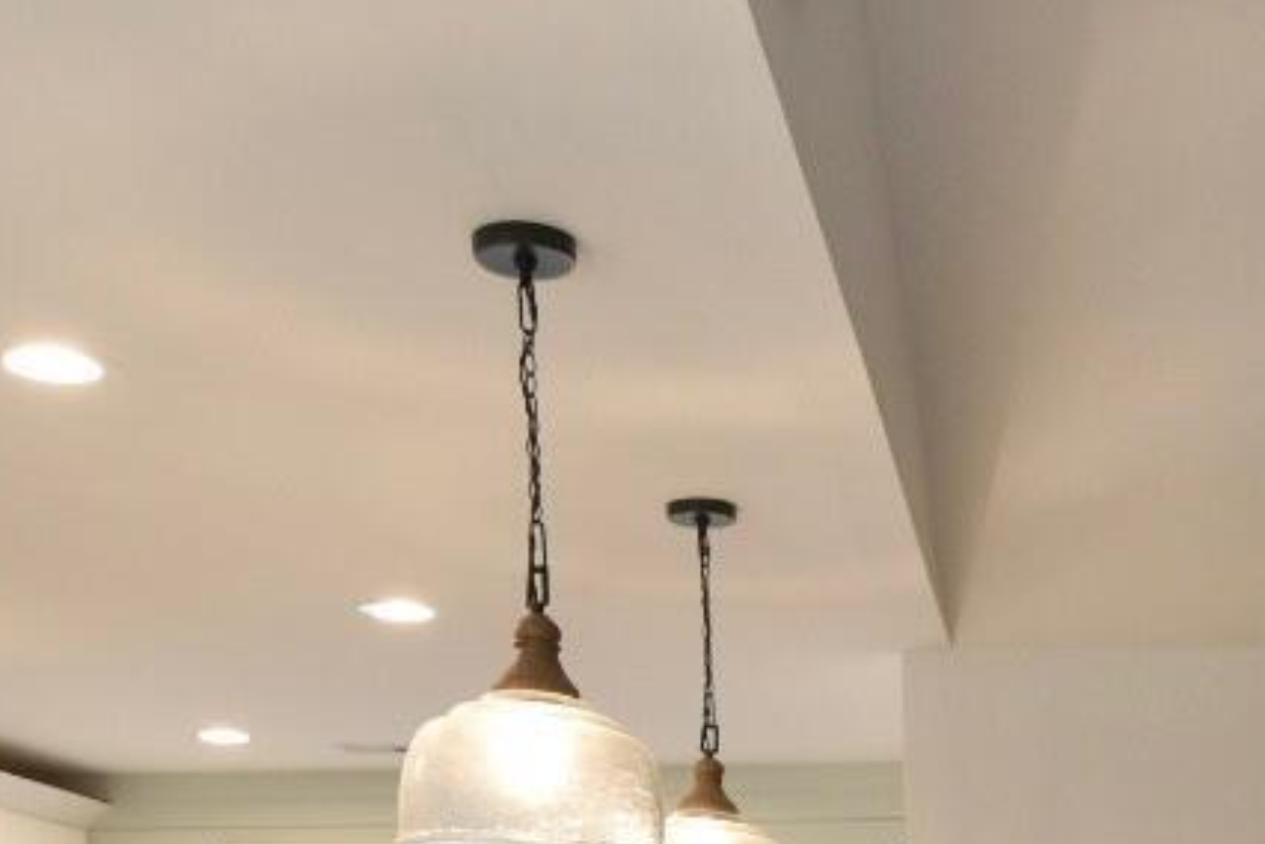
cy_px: 1248
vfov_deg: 20.5
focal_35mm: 57
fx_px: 2003
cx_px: 1134
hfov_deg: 33.3
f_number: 4
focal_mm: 10
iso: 400
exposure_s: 1/60
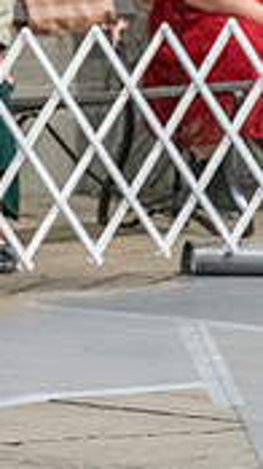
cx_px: -513
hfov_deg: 2.4
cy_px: 42
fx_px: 6183
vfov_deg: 4.3
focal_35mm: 497
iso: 6400
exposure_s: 1/250
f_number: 3.5
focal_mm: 143
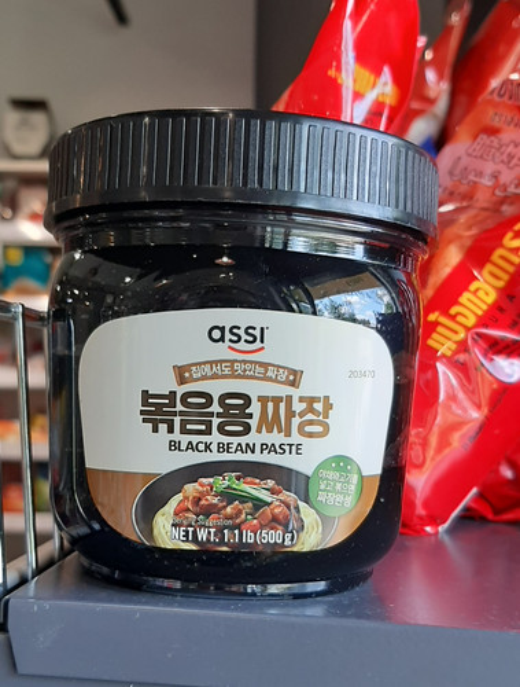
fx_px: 537
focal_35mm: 27
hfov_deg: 51.7
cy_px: 344
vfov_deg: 65.1
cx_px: 260
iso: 80
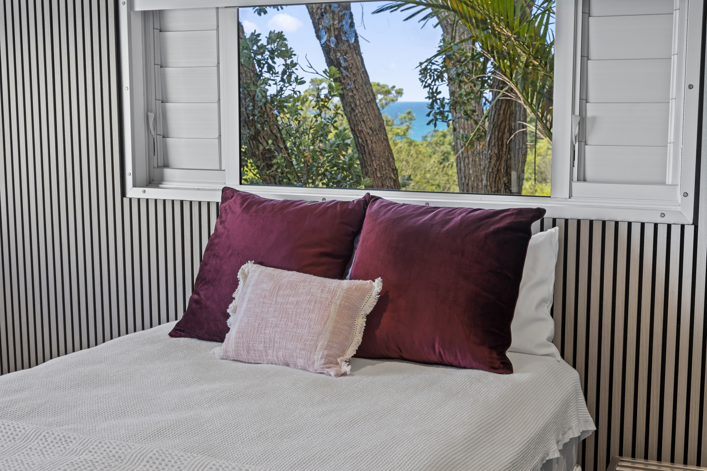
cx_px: 354
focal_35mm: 49
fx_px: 962
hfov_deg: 40.3
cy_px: 236
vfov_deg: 27.5
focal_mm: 49
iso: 200
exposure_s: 1/10
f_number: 8
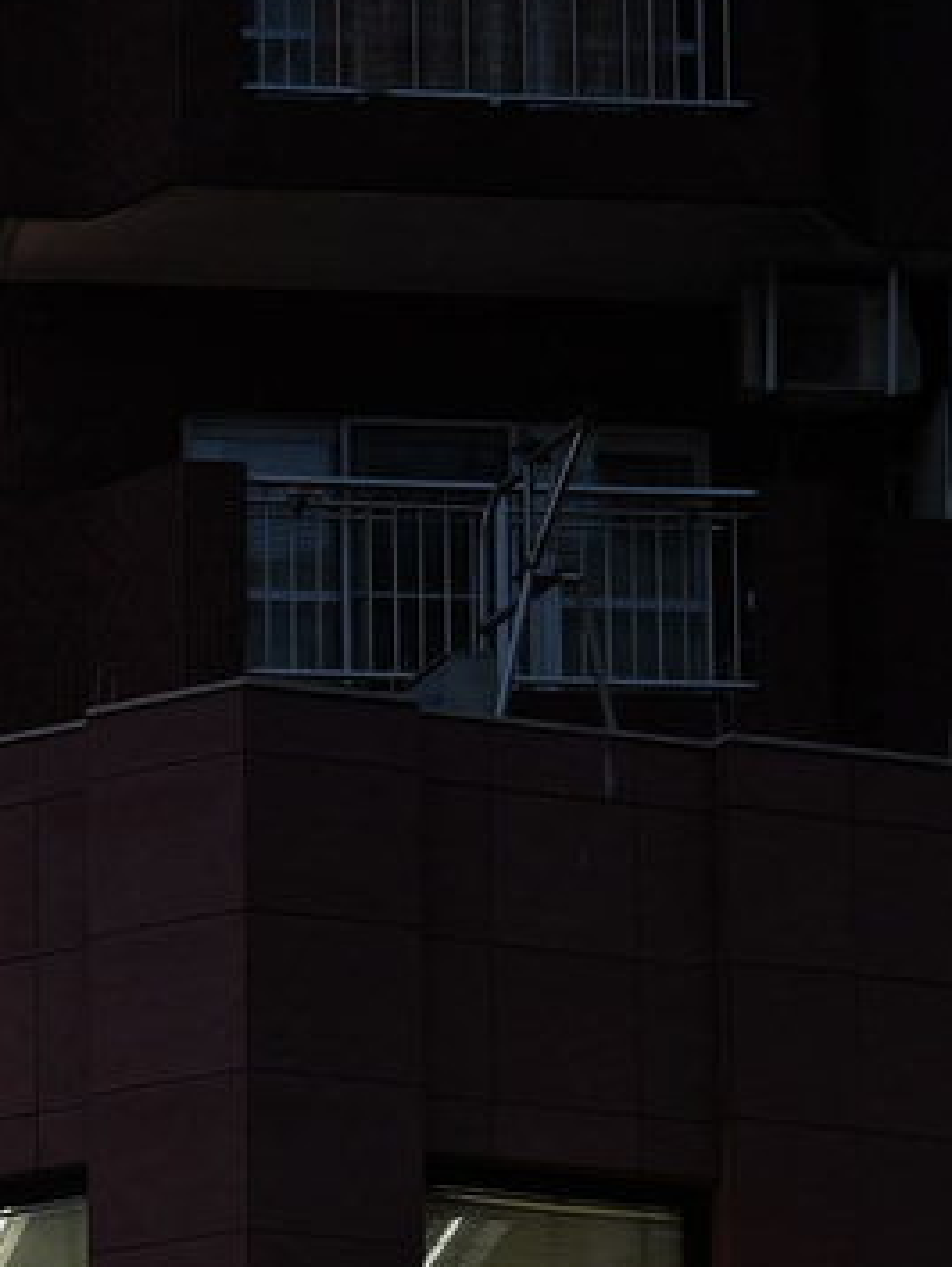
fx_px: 8753
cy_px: 2271
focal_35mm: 239
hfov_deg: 6.2
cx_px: -233
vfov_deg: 8.0
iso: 100
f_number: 2.2
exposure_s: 1/100
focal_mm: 43
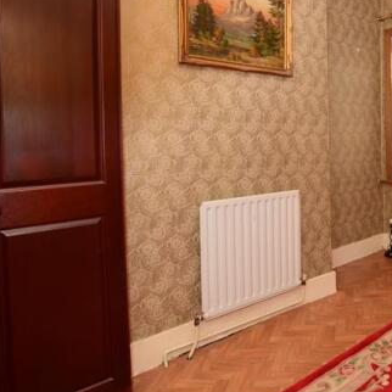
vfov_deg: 60.0
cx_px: 354
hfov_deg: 53.2
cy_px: 143
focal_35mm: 26
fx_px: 333
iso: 200
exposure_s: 1/60
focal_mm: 10
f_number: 7.1
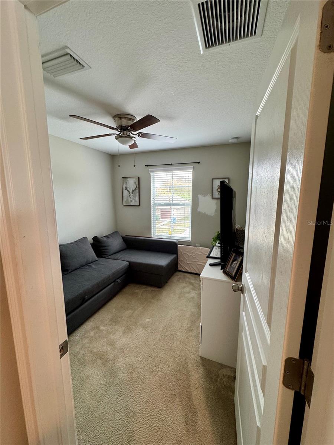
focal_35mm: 14
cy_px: 222
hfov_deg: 85.7
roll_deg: +1.1
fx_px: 180
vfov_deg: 102.1
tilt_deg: -8.5
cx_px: 167
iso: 160
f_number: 2.2
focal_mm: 2.22
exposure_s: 1/60
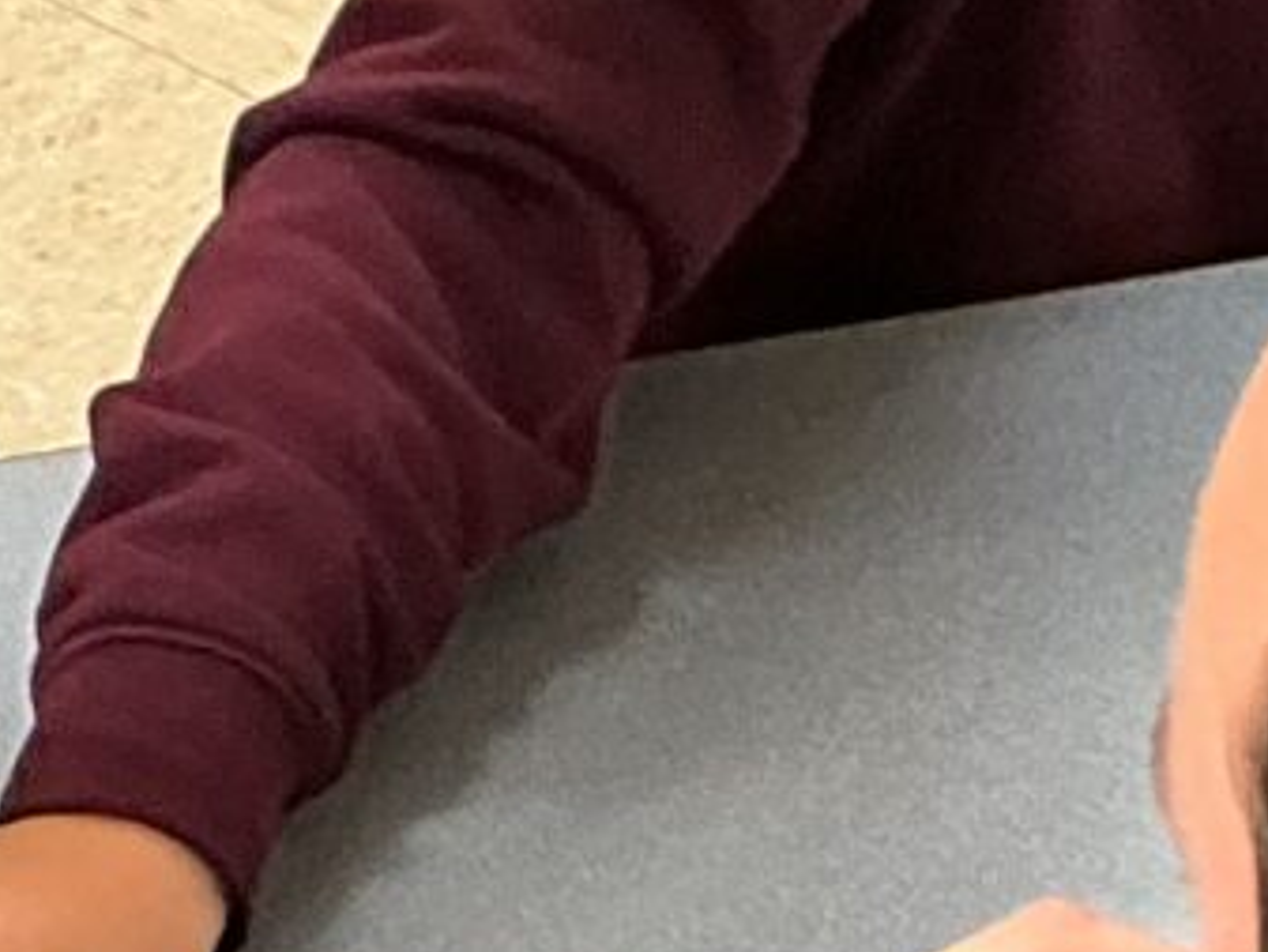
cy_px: 704
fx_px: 8062
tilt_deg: -36.5
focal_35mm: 220
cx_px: 102
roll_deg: -5.9
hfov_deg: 9.0
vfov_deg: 6.8
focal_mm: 3
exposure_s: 1/50
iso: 40
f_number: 1.8
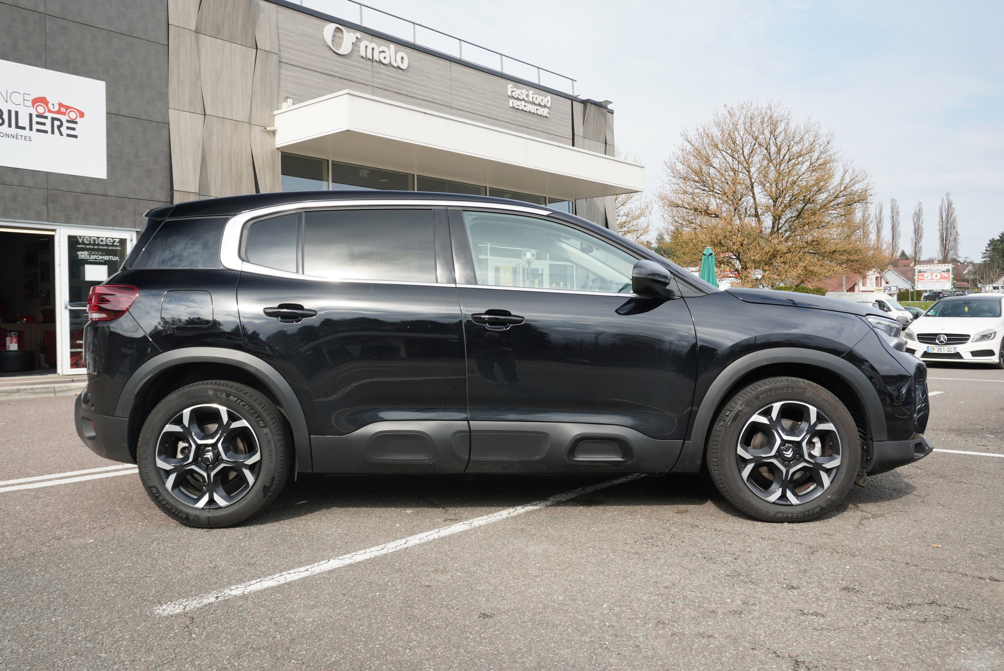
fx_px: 837
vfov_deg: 43.7
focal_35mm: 30
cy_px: 336
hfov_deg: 61.9
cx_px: 502
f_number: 5.6
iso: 100
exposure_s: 1/100
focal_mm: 20
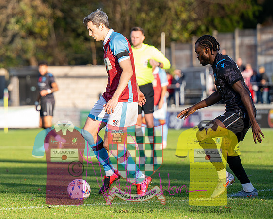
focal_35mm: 355
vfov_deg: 4.4
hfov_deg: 5.4
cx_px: 31
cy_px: 102
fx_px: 2869
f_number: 2.8
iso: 400
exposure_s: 1/2000
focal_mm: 150
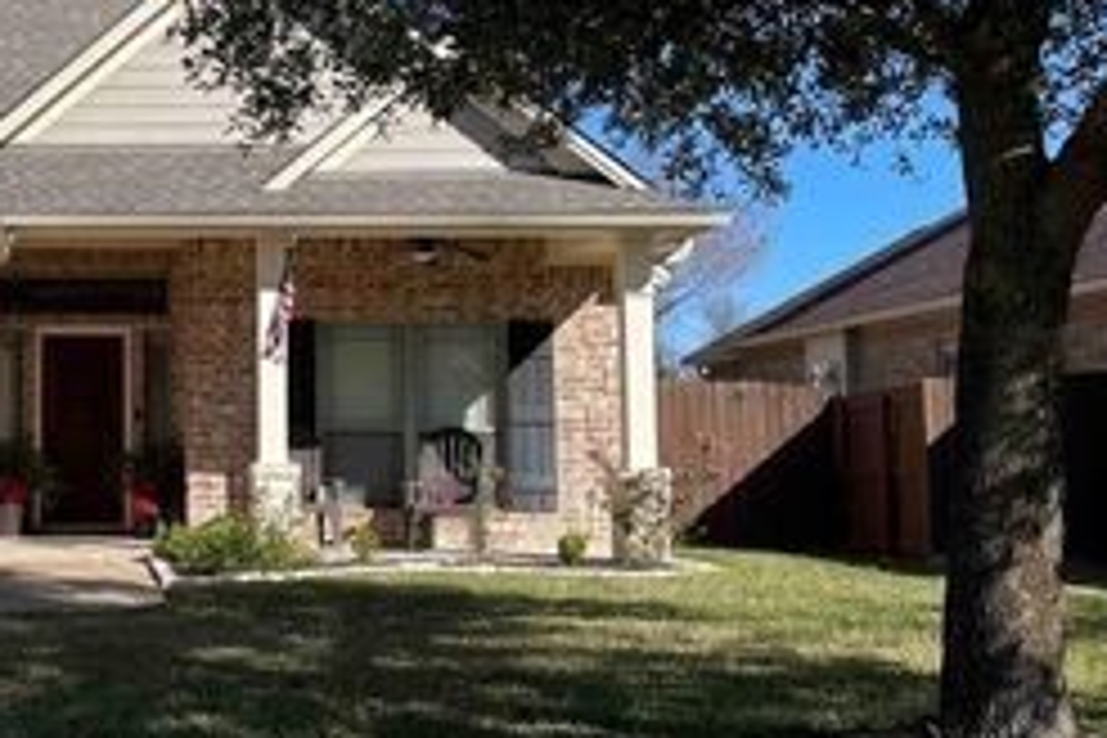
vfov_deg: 24.6
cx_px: 0
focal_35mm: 55
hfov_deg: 33.2
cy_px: 304
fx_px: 1691
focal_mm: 4.2
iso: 32
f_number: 1.6
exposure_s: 1/3861
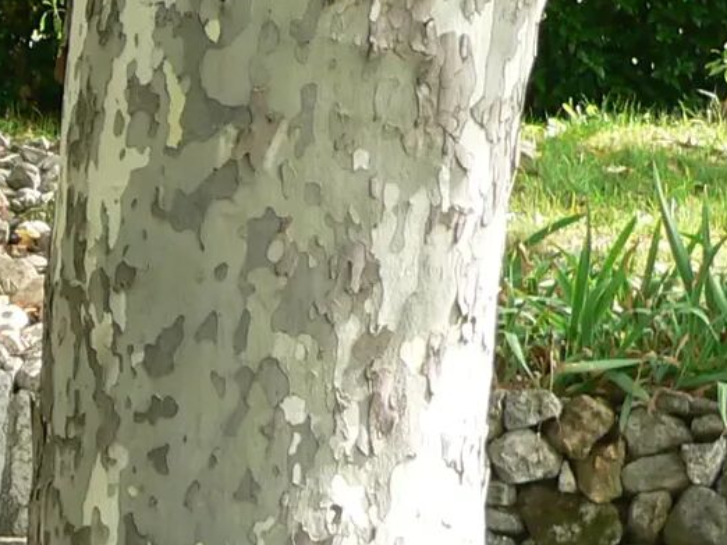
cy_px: 298
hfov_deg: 13.0
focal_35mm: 138
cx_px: -582
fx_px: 2897
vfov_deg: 10.7
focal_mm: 6
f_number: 2.8
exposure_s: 1/80
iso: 80
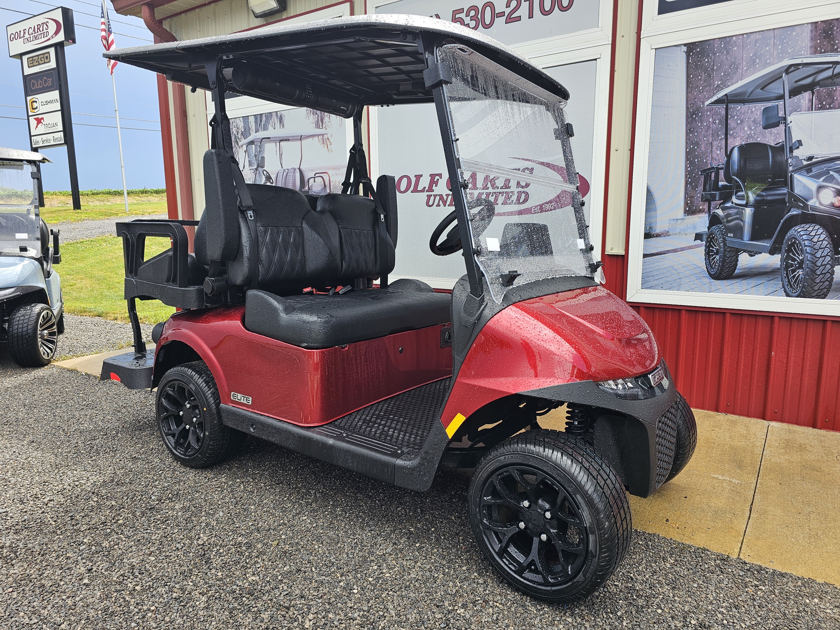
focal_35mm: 23
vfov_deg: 58.9
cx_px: 420
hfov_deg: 73.9
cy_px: 315
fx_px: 558
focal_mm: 6.3
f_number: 1.7
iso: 20
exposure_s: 1/180
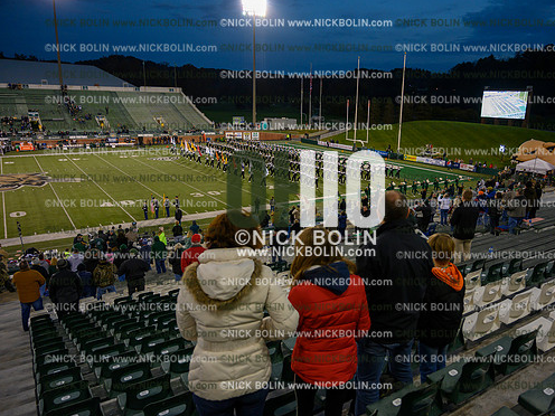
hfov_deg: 65.2
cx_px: 305
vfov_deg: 51.4
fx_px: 433
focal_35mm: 27
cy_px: 204
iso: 2000
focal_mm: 24
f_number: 4
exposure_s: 1/400
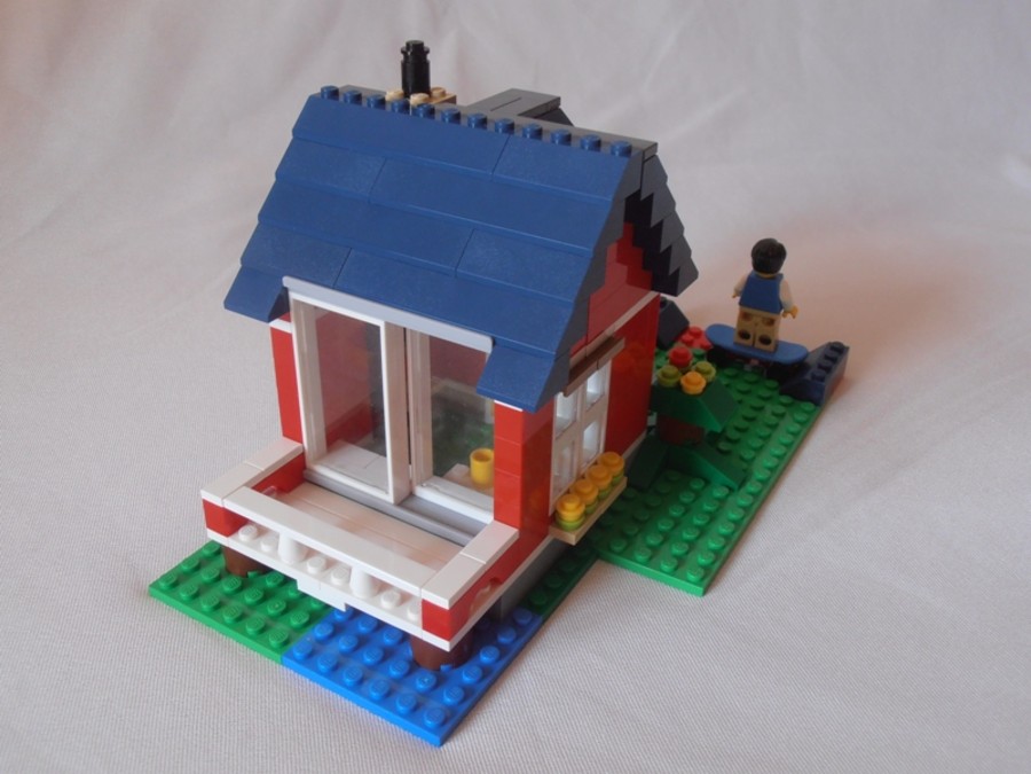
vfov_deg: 38.7
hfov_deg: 50.1
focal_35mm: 37
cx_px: 516
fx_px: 1102
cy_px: 387
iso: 125
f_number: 3.9
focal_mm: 6.61
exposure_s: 1/40
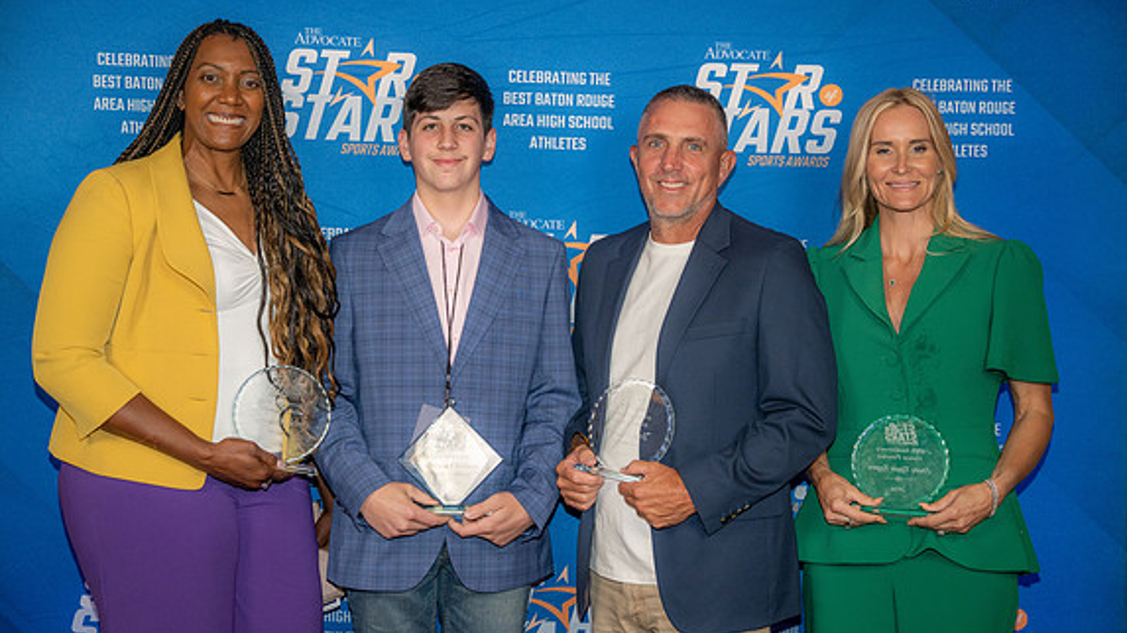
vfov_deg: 23.0
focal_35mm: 52
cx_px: 566
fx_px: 1554
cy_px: 345
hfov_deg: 39.9
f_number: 3.2
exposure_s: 1/160
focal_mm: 49
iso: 320
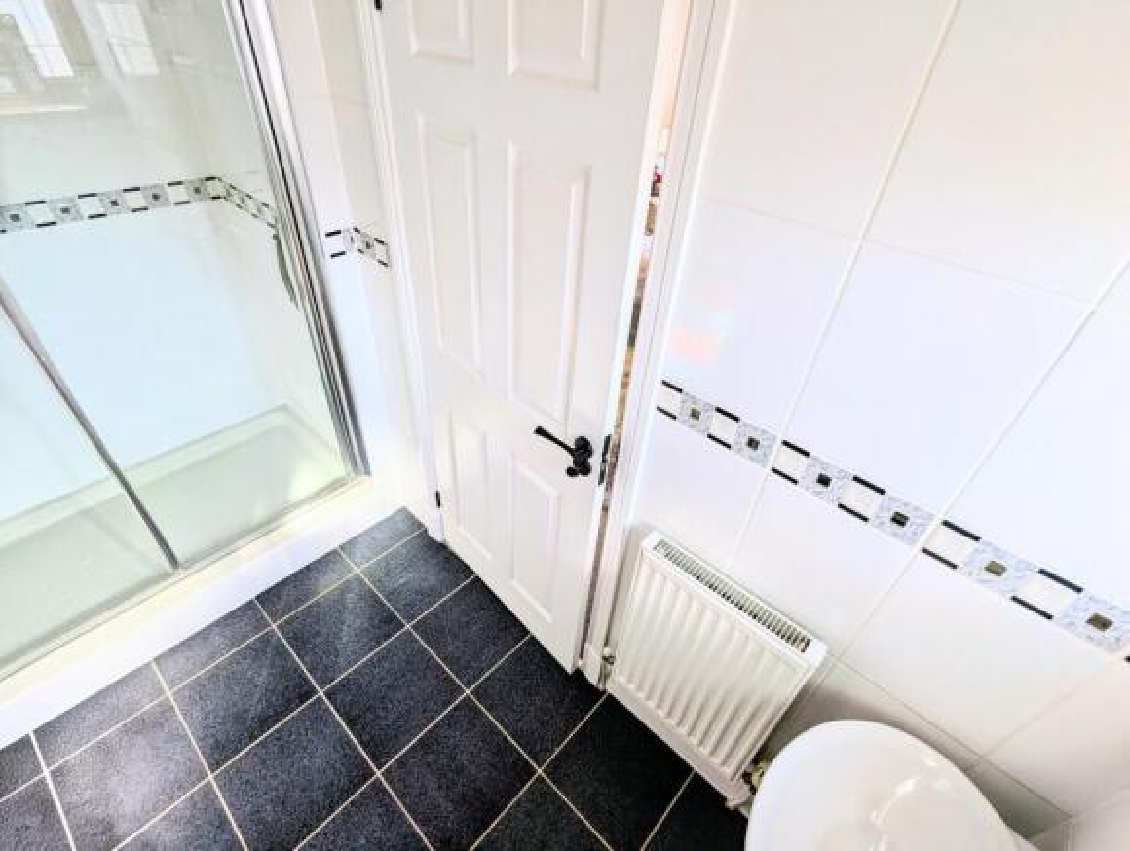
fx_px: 523
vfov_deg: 78.3
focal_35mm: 16
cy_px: 426
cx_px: 565
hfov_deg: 94.4
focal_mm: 2.35
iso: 50
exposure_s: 1/155
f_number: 2.2
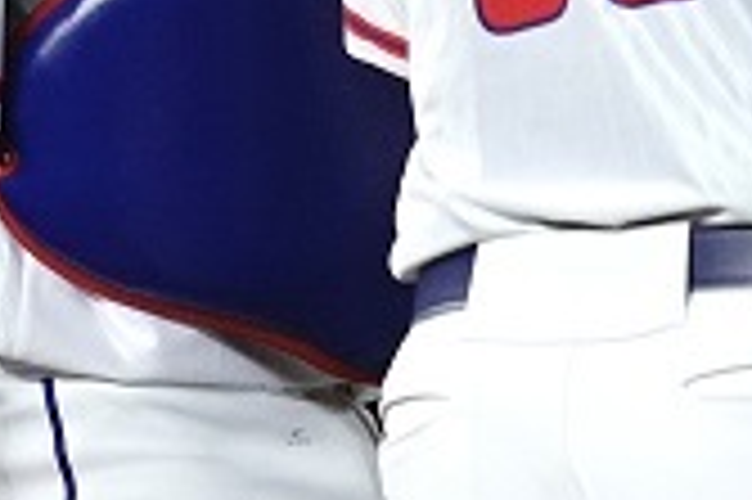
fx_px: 64127
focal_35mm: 3073
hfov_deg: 0.7
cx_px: 1351
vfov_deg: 0.4
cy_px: 394
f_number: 2.8
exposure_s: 1/3200
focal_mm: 400
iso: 4000
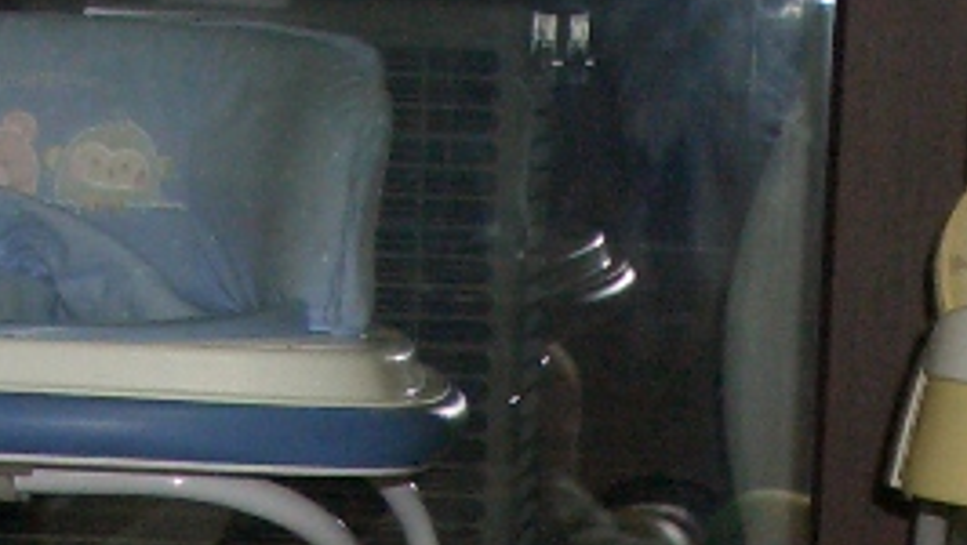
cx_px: 742
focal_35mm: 173
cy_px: 1279
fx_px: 4439
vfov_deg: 6.7
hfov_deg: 12.4
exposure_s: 1/60
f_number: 2.8
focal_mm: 7.1
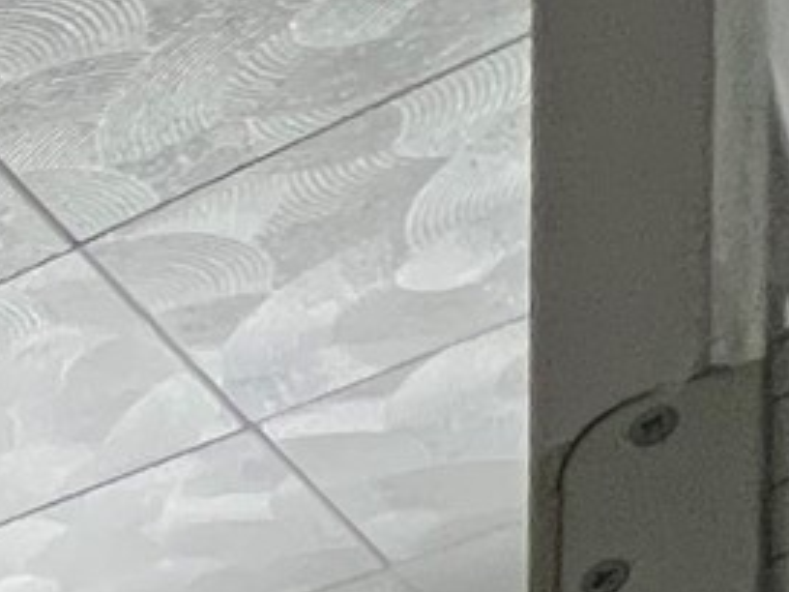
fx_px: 2234
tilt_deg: -2.9
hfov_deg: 11.0
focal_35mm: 98
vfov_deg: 10.2
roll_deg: +1.6
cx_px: -1665
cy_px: 1869
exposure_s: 1/60
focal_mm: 1.57
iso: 200
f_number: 1.8
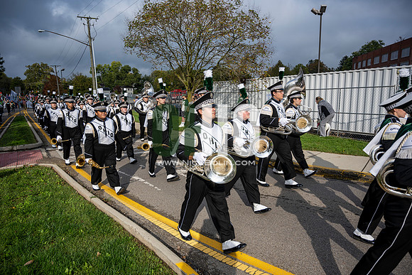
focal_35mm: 24
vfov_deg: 53.2
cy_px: 138
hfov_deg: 73.7
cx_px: 206
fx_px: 275
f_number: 4
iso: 125
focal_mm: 24
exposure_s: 1/1600
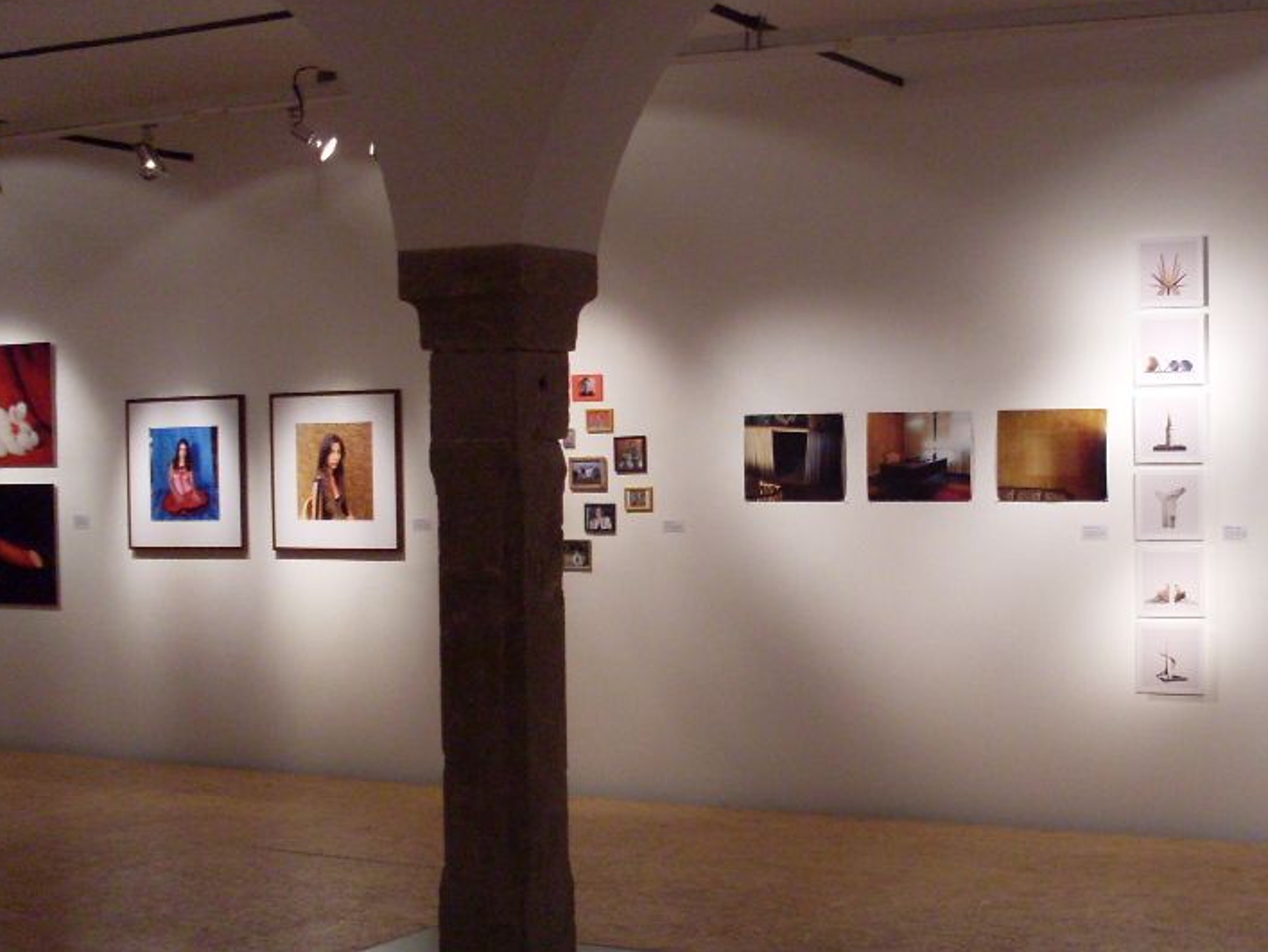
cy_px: 495
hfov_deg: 34.7
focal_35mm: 55
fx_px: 2016
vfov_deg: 26.6
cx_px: 811
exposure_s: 1/30
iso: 200
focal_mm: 6.3
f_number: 2.8
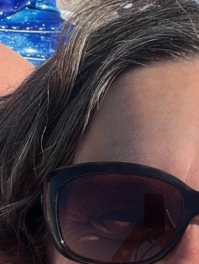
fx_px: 866
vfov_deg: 17.4
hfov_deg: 12.9
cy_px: 147
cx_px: -17
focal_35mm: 113
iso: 32
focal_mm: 2.71
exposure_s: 1/915
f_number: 2.2
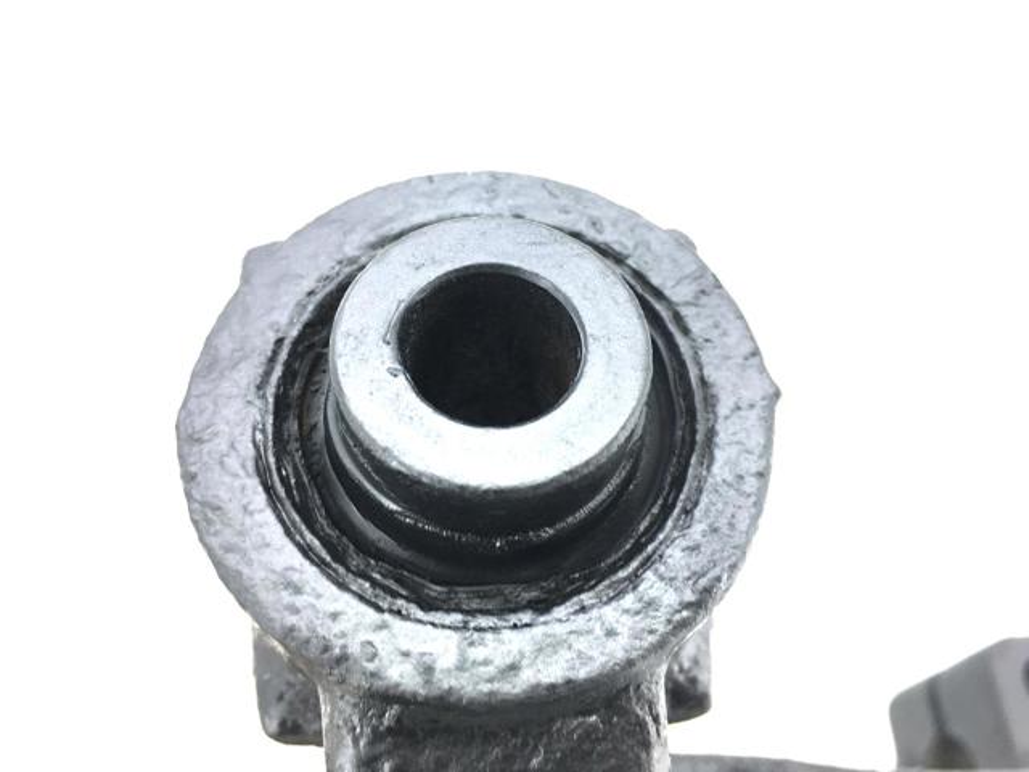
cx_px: 514
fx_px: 862
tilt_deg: -31.5
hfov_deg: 61.7
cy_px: 386
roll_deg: +3.7
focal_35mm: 29
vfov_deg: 48.2
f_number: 2.2
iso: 32
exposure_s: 1/100
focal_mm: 4.15
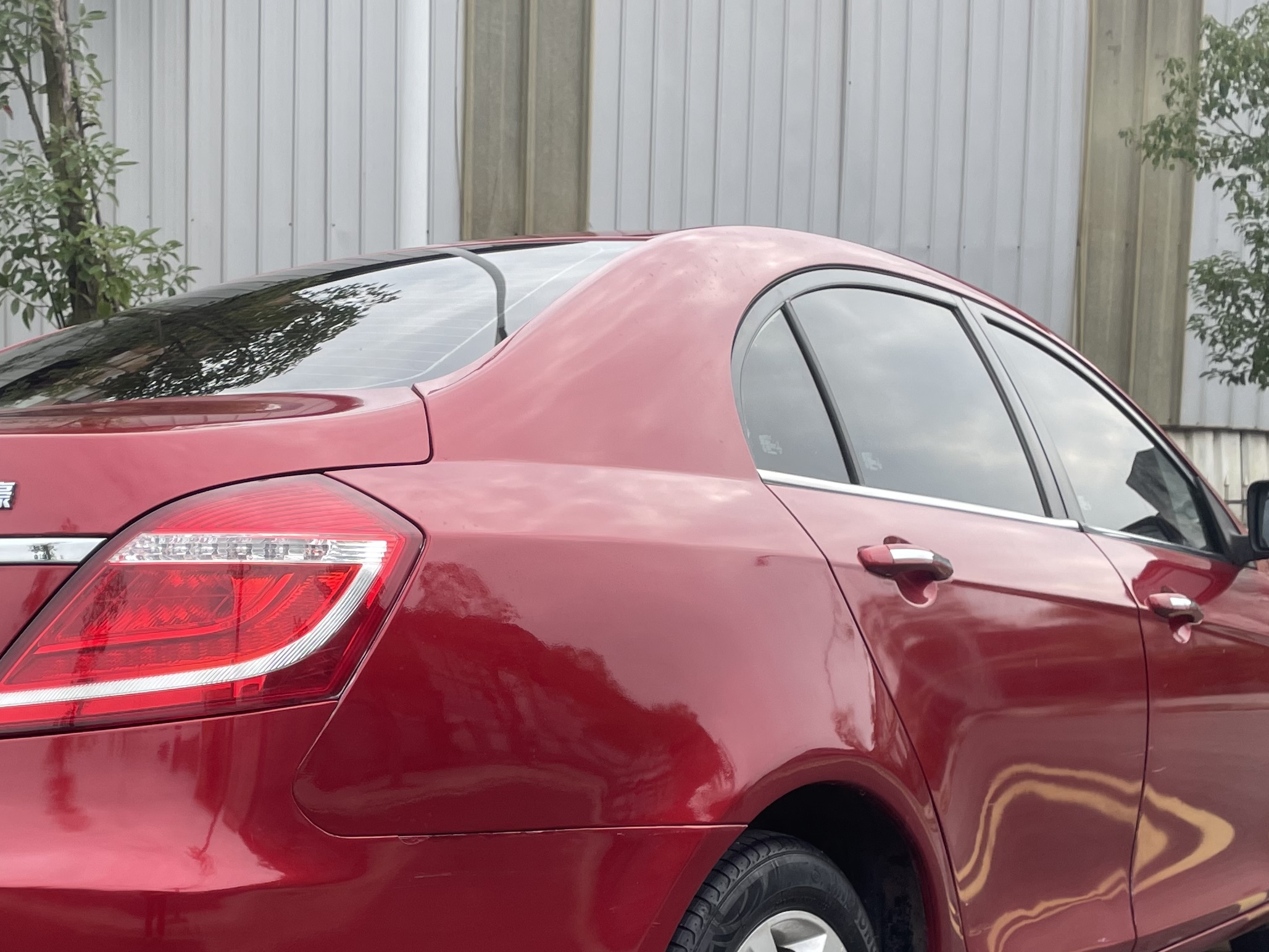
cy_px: 767
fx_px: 1870
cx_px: 386
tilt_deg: -3.3
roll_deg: +1.0
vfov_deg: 28.0
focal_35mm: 51
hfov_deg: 36.9
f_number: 1.6
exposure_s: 1/875
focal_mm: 4.2
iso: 32
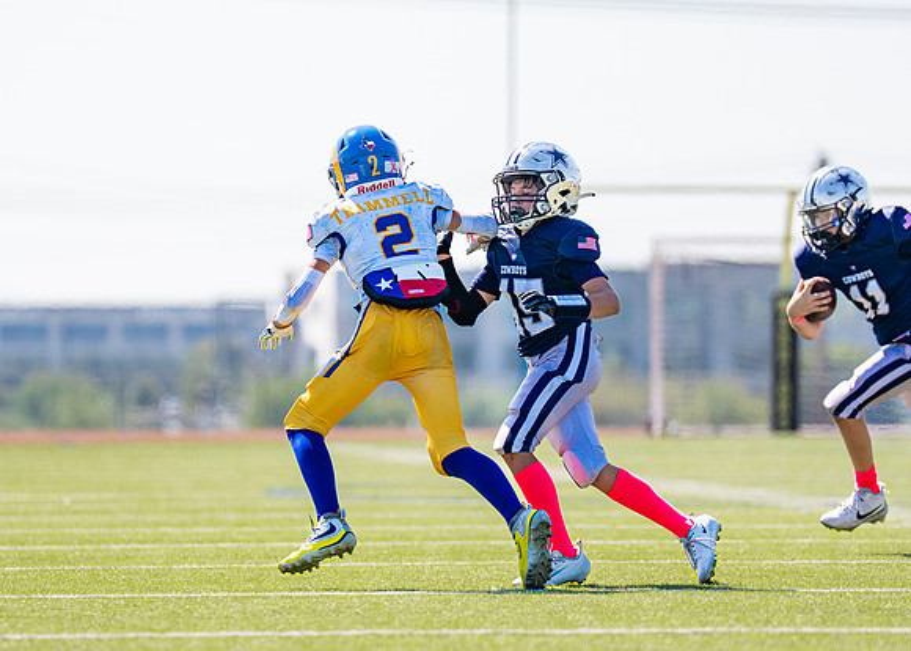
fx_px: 9334
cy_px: 316
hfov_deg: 5.6
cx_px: 473
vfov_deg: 4.0
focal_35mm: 361
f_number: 2.8
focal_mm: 200
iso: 125
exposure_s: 1/2500
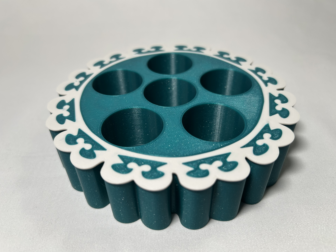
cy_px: 125
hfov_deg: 65.3
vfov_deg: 51.4
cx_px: 167
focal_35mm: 27
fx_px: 262
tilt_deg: -38.2
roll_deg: +1.8
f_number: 1.5
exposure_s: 1/120
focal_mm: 5.7
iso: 40
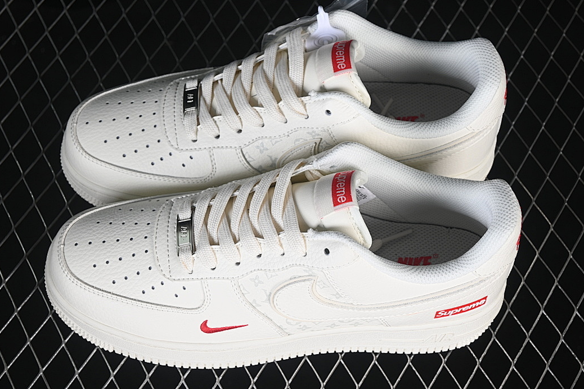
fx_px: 1265
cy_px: 190
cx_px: 291
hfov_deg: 26.0
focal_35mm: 78
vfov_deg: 17.5
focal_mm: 50
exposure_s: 1/80
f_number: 7.1
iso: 160
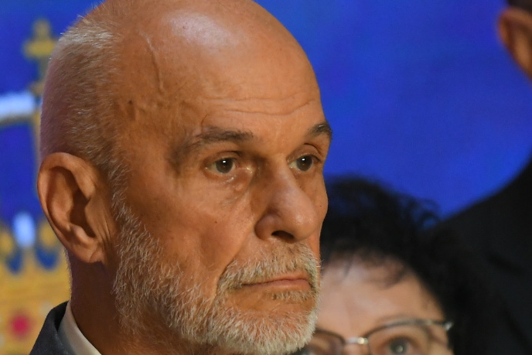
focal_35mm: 706
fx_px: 10435
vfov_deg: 1.9
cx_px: -38
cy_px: 295
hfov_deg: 2.9
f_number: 4
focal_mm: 200
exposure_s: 1/250
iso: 2500
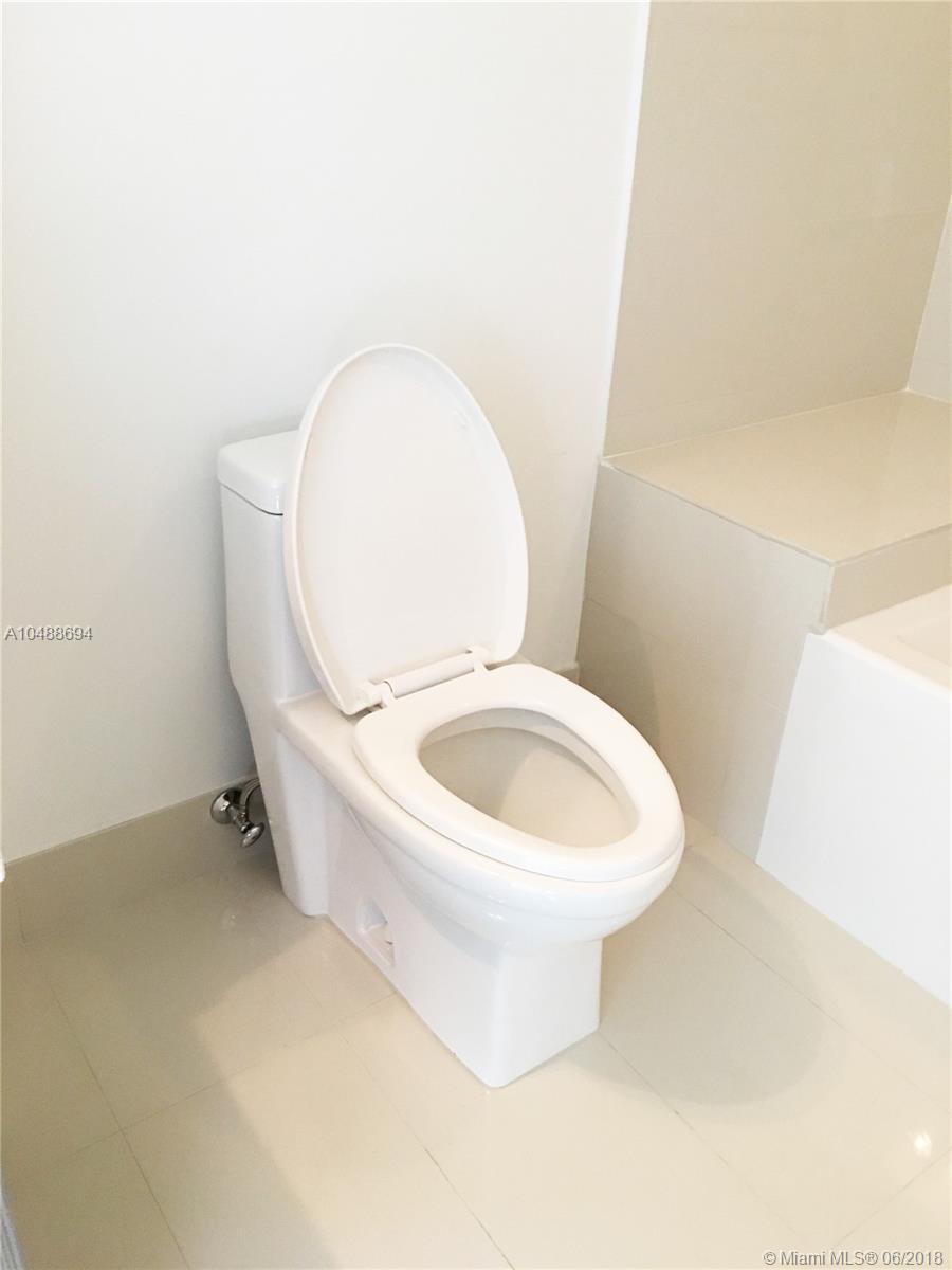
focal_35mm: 29
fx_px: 1063
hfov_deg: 48.2
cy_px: 635
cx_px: 476
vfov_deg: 61.7
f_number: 2.2
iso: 80
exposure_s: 1/15
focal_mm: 4.15
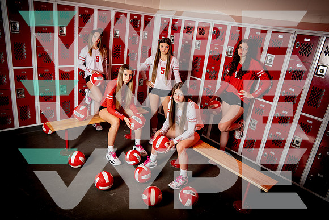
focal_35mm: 26
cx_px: 164
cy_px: 110
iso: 400
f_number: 5
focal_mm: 26
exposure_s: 1/250
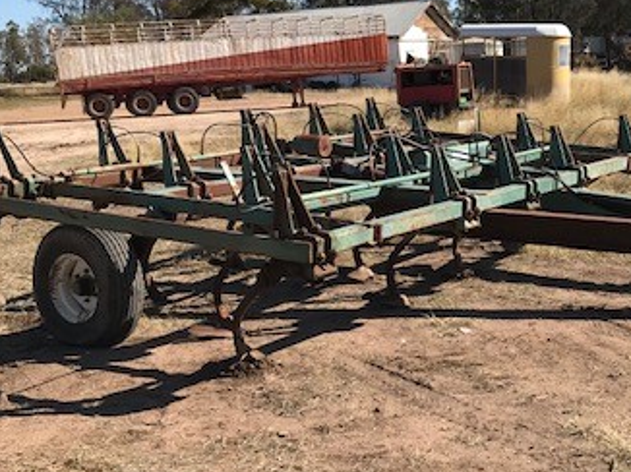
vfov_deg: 26.5
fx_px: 1002
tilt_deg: -10.2
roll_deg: +2.5
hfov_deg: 33.7
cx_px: 525
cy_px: 248
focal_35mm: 55
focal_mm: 3.99
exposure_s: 1/2037
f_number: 1.8
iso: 20
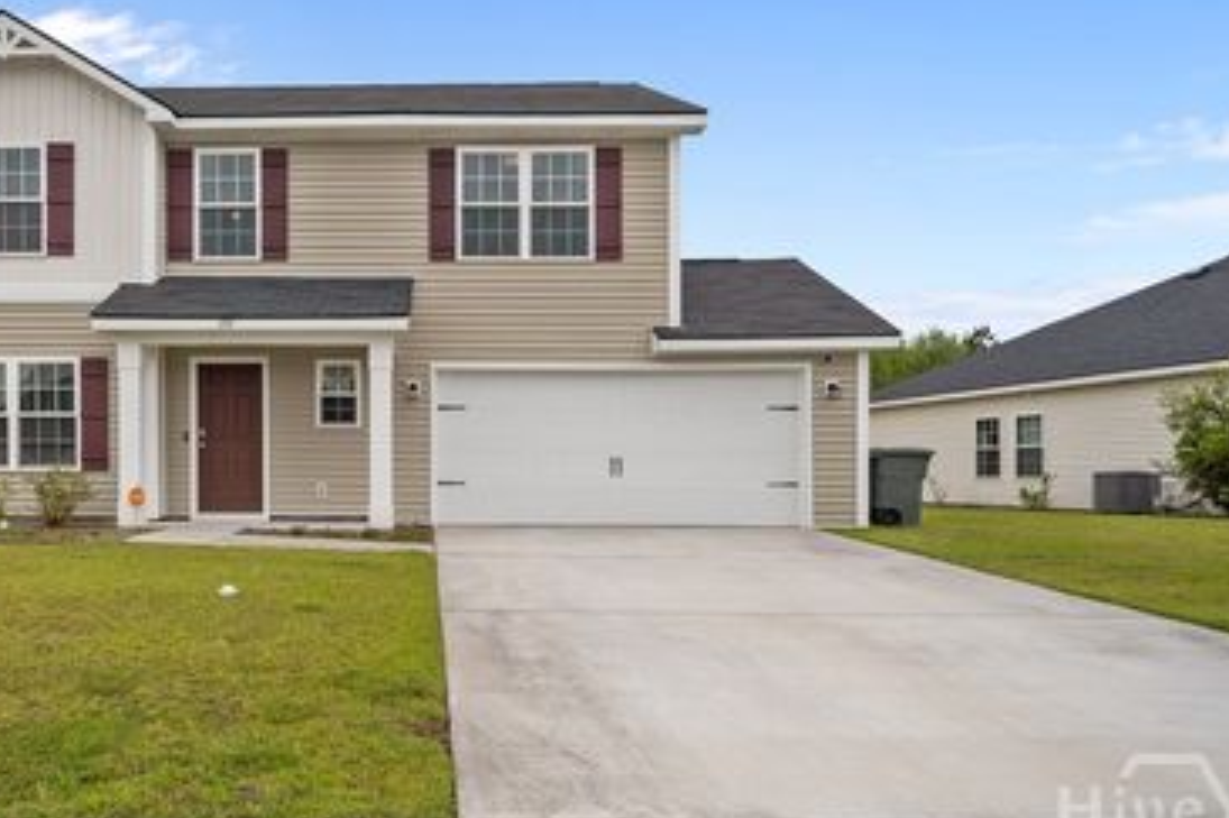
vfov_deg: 49.4
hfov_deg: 67.7
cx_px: 418
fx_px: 887
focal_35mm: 26
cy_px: 365
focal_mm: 19
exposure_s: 1/1000
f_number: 6.3
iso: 100
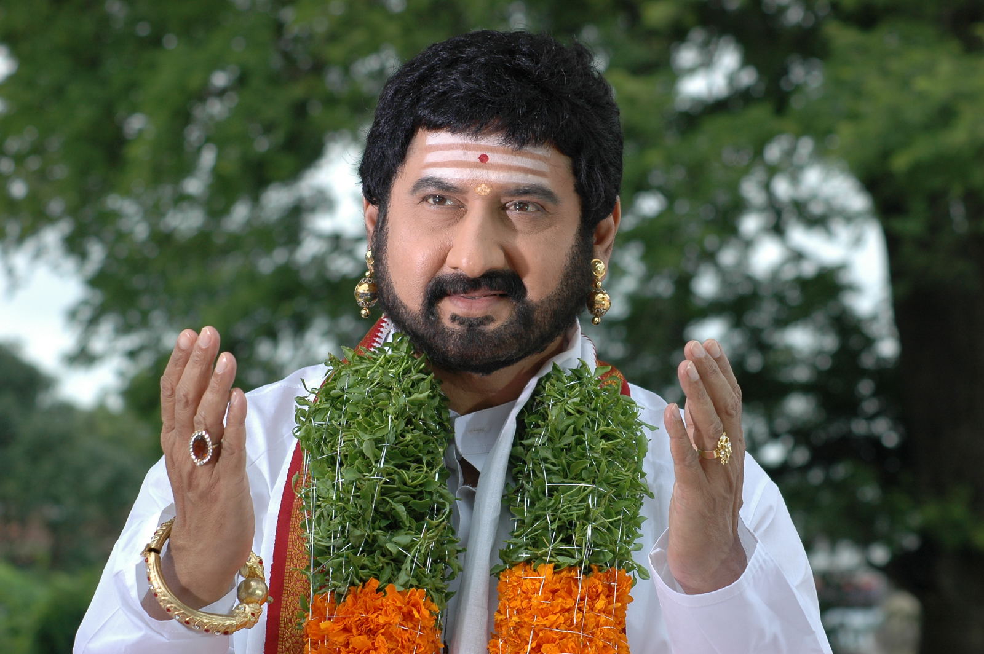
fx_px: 3892
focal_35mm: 142
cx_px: 492
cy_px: 327
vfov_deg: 9.6
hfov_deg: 14.4
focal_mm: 95
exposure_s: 1/400
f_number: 8
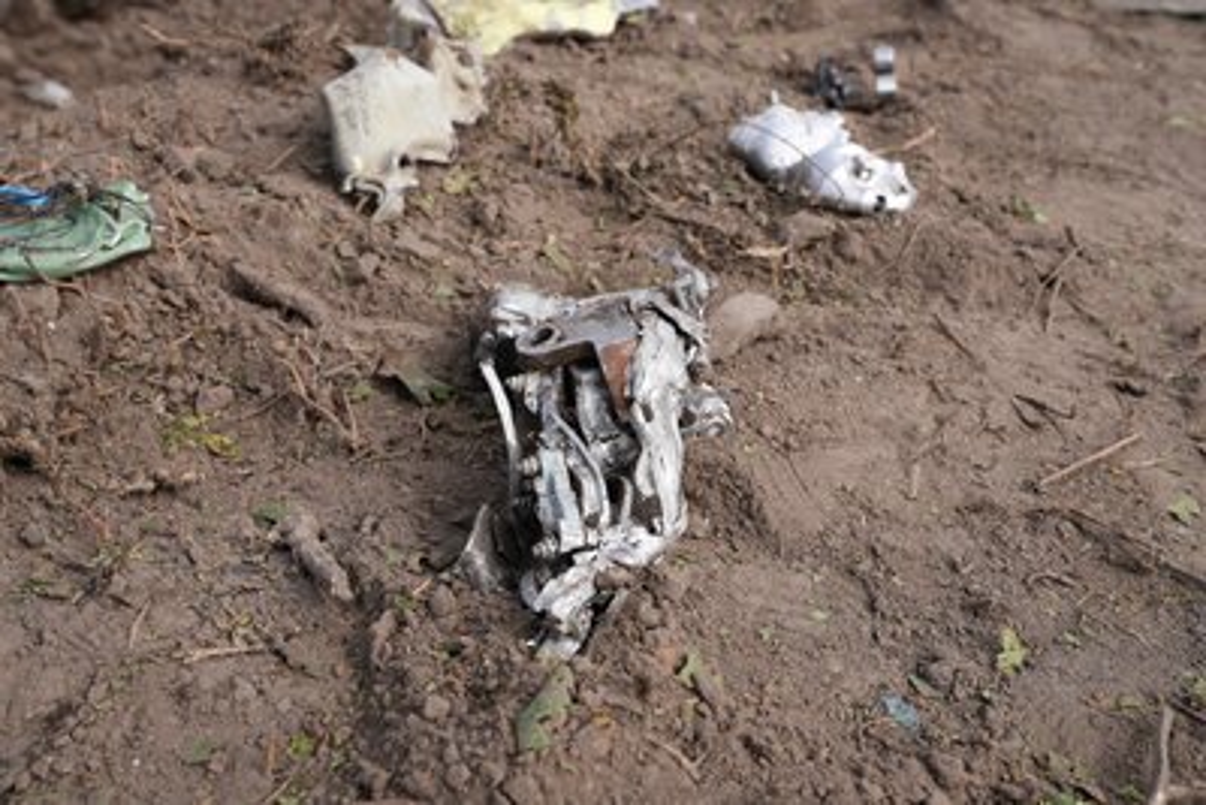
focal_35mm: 39
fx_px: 1307
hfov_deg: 49.5
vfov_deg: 34.2
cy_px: 402
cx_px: 603
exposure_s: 1/125
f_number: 9
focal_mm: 39
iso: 100
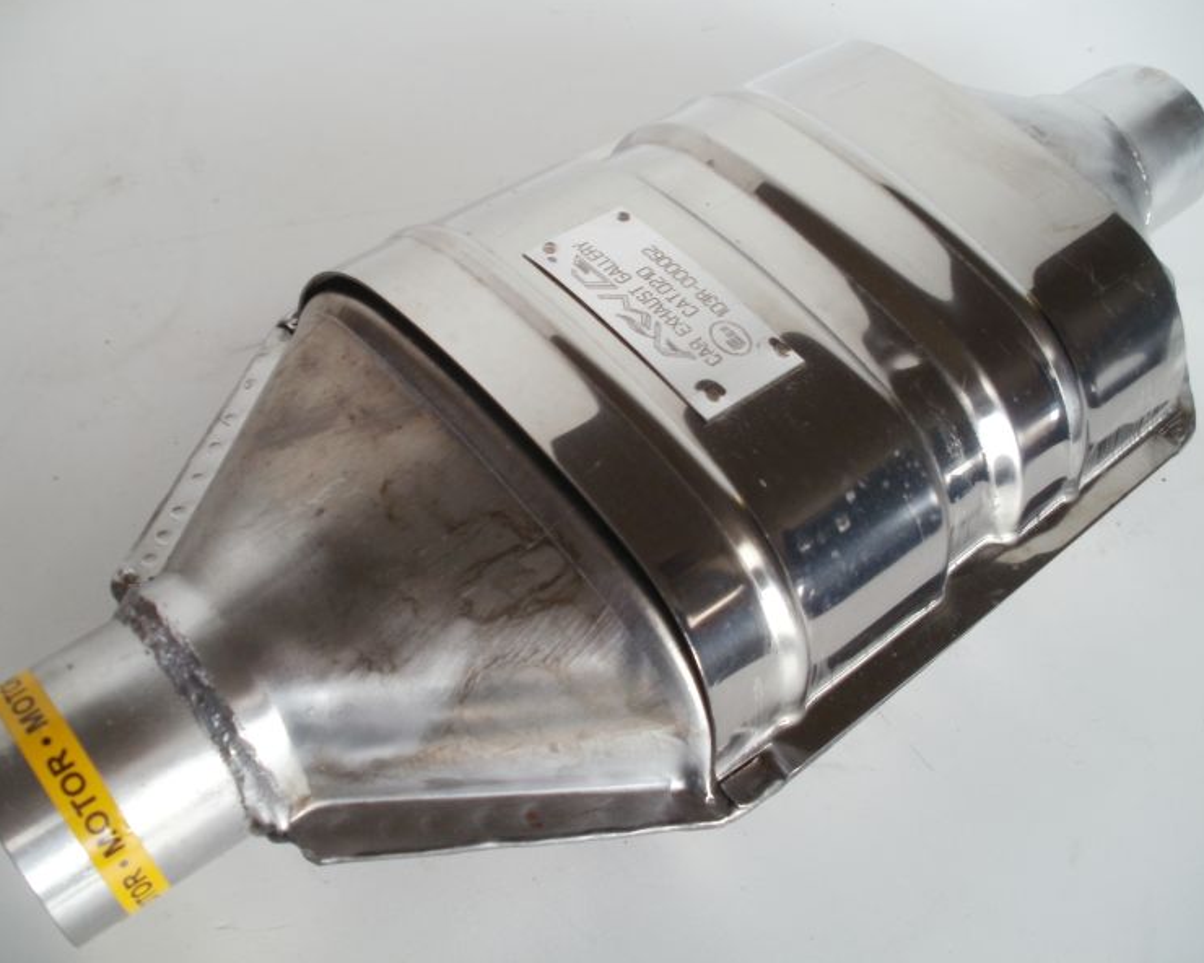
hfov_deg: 47.9
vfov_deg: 39.2
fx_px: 1354
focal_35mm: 38
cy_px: 478
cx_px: 597
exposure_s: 1/30
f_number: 3.5
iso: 125
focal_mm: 6.3
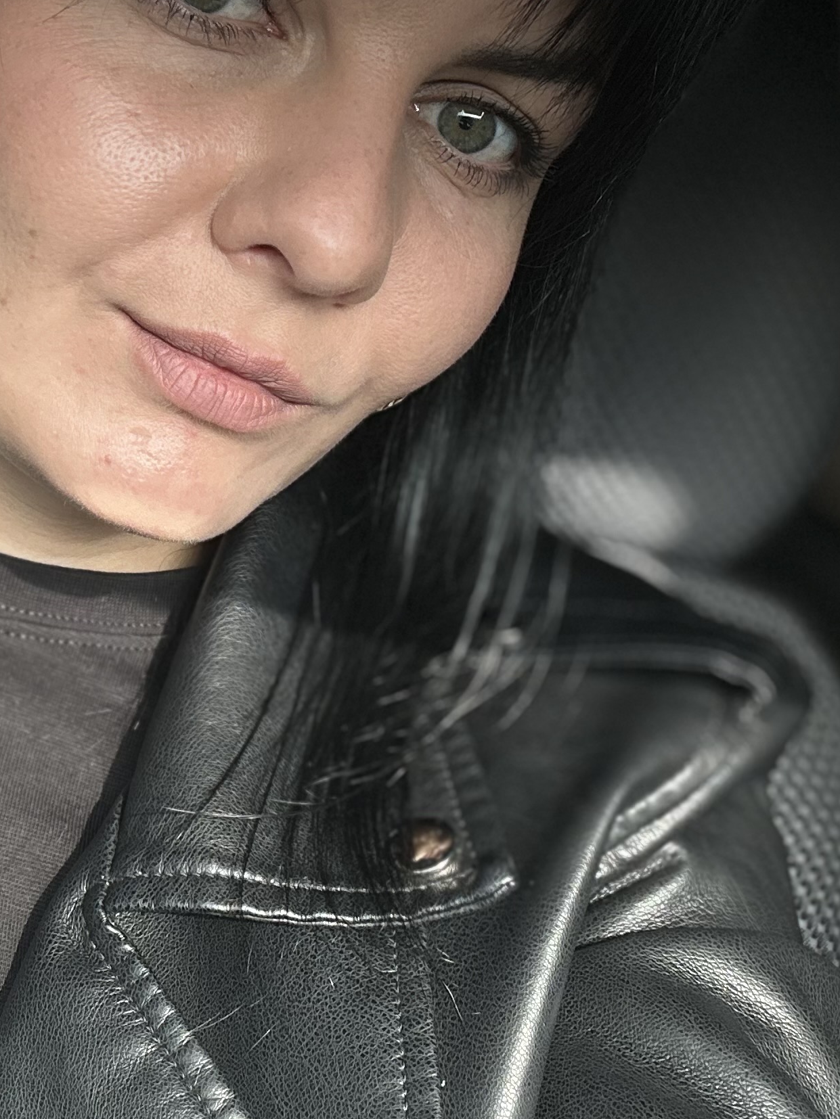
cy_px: 401
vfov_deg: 34.1
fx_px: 1811
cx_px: 184
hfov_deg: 25.7
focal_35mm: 56
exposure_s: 1/128
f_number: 1.9
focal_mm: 2.69
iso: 20
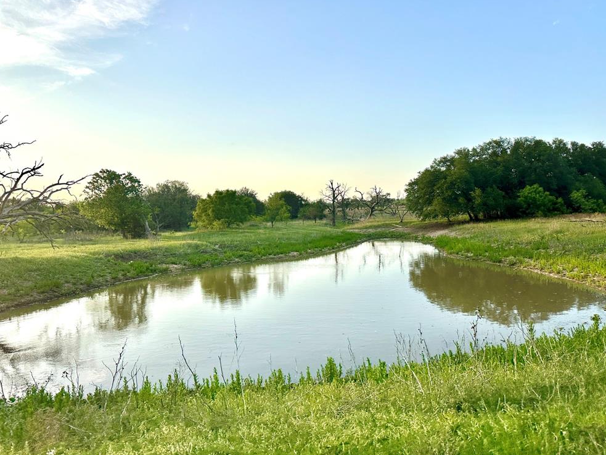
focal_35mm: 25
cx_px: 306
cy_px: 225
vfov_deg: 54.9
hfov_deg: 69.4
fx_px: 438
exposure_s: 1/2809
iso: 80
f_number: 1.78
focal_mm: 6.86
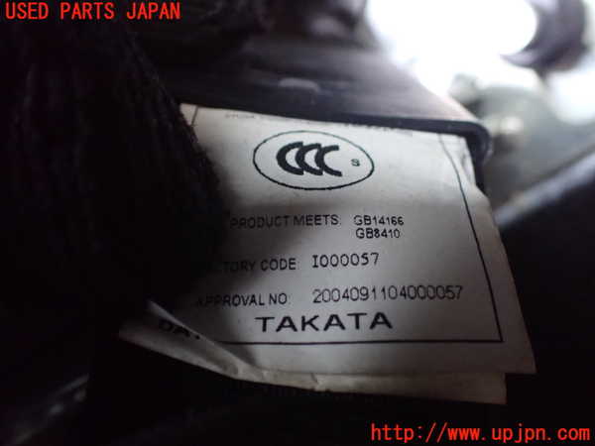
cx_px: 298
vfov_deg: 46.8
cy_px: 223
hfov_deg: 60.0
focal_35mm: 30
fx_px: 516
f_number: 2.3
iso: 1250
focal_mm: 5.4
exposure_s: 1/30
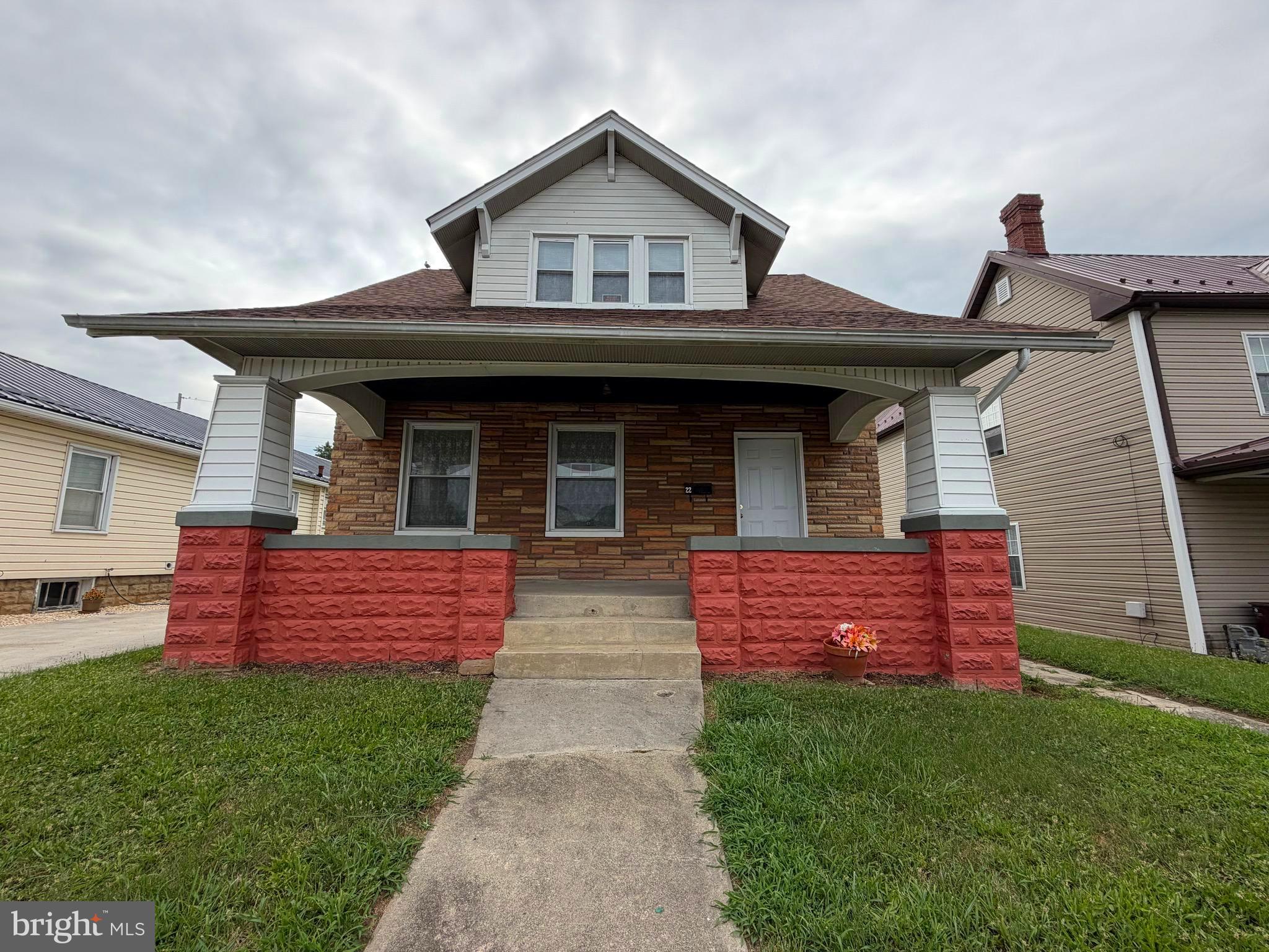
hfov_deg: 102.1
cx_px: 634
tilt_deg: +8.8
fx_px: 513
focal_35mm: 14
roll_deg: -0.1
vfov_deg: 85.7
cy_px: 476
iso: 25
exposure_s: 1/853
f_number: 2.2
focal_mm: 2.22
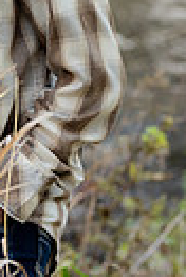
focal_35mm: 291
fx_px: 2243
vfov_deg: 7.0
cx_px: -118
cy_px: -137
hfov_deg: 4.7
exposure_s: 1/125
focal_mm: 85
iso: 200
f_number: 3.5
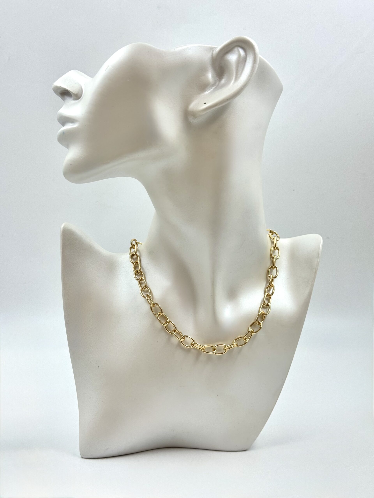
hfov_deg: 30.3
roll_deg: +0.3
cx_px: 187
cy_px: 249
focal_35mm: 48
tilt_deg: -9.7
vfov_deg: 39.7
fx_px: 691
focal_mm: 6.76
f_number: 1.78
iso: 64
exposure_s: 1/832
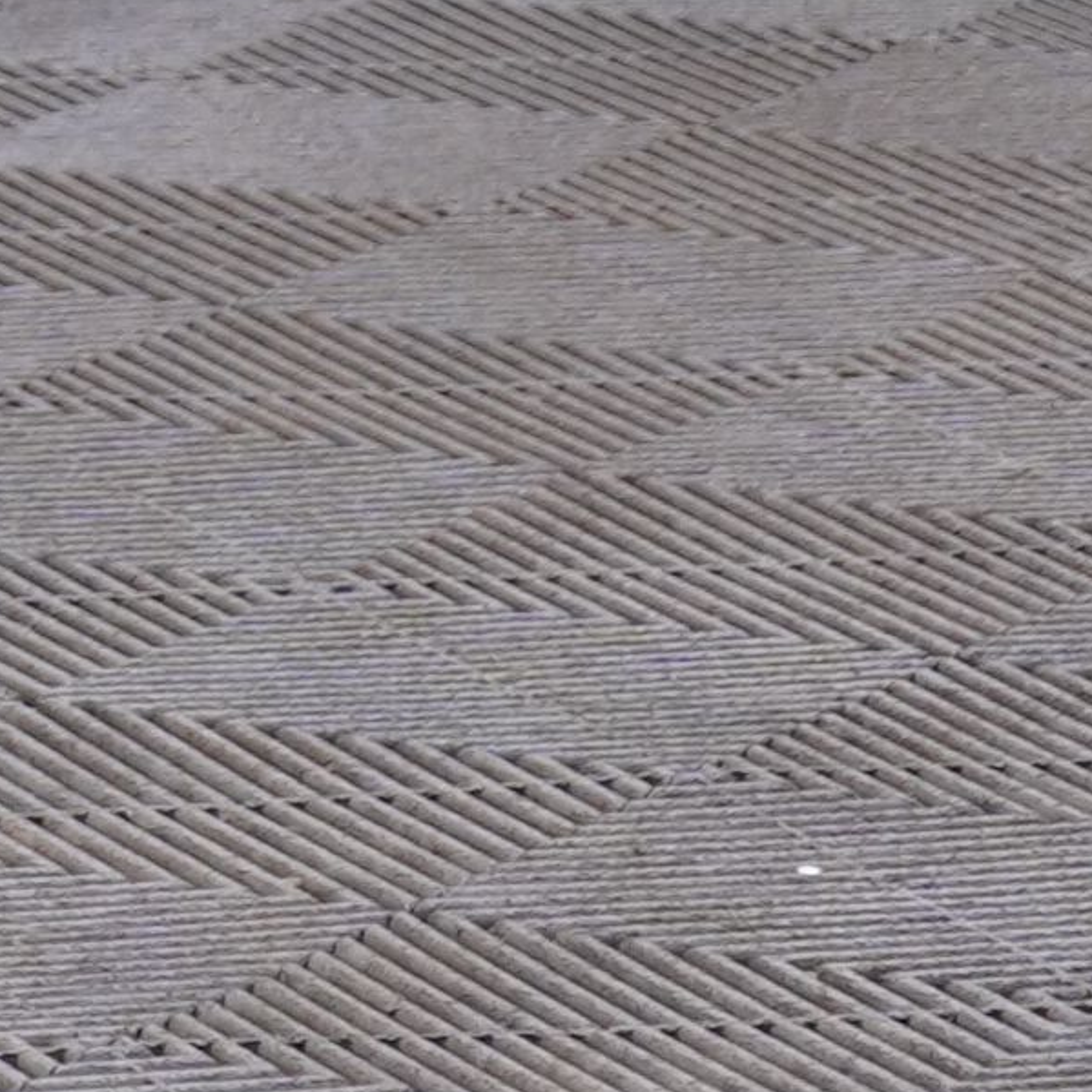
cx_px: -2328
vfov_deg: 3.8
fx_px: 15811
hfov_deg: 3.8
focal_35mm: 443
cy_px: -2412
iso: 400
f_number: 5
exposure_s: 1/25
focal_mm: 52
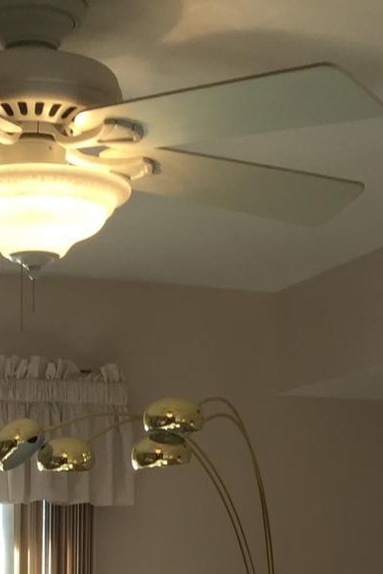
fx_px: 1659
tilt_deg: -11.6
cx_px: 90
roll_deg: -0.5
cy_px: 926
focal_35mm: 104
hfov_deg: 13.1
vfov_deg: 17.2
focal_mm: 4.15
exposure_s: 1/120
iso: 40
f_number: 2.2
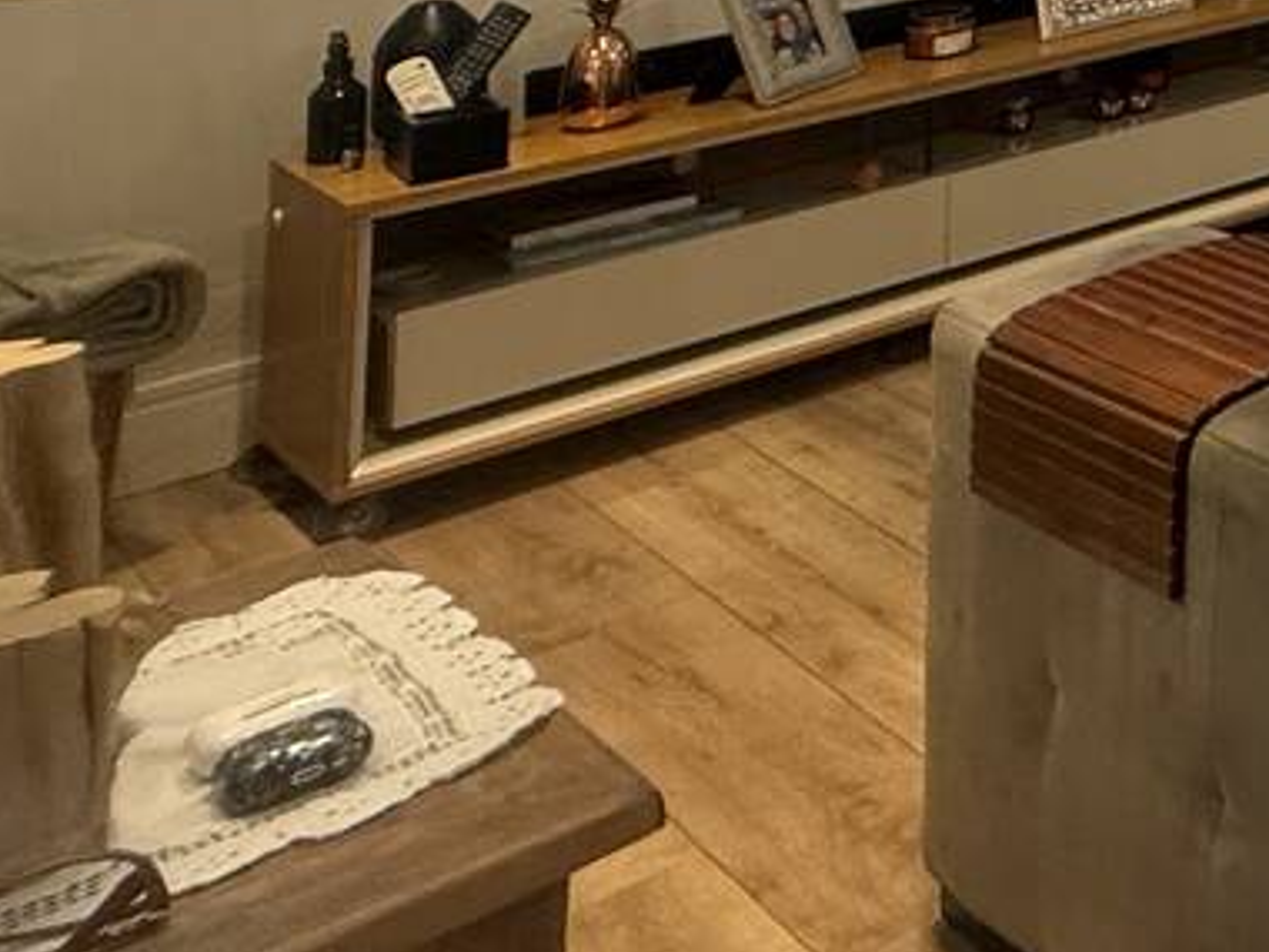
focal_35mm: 53
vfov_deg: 22.1
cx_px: 2268
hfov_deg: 22.2
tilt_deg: +2.7
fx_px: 1943
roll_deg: +0.0
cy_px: -531
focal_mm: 2.22
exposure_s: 1/120
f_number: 2.2
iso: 250
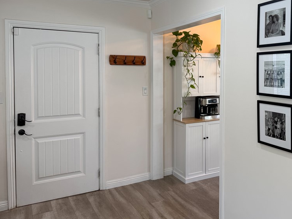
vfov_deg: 42.5
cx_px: 193
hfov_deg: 54.3
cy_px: 79
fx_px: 278
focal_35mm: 33
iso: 80
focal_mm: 6.76
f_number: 1.8
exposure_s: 1/120
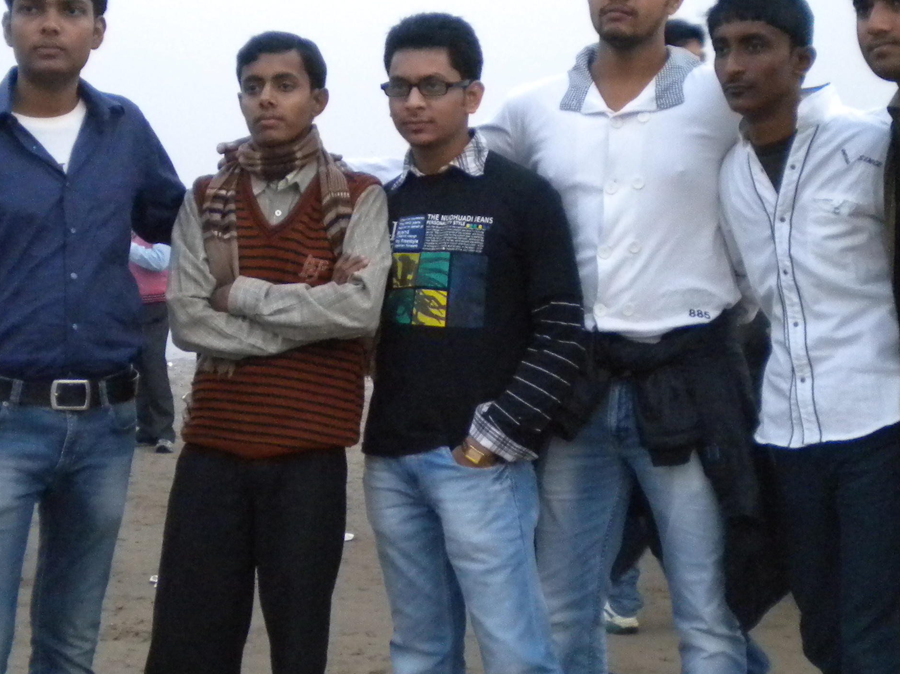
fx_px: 1768
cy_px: 306
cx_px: 380
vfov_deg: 21.6
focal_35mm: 68
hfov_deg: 28.5
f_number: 3.1
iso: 400
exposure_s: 1/47.6
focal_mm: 6.3
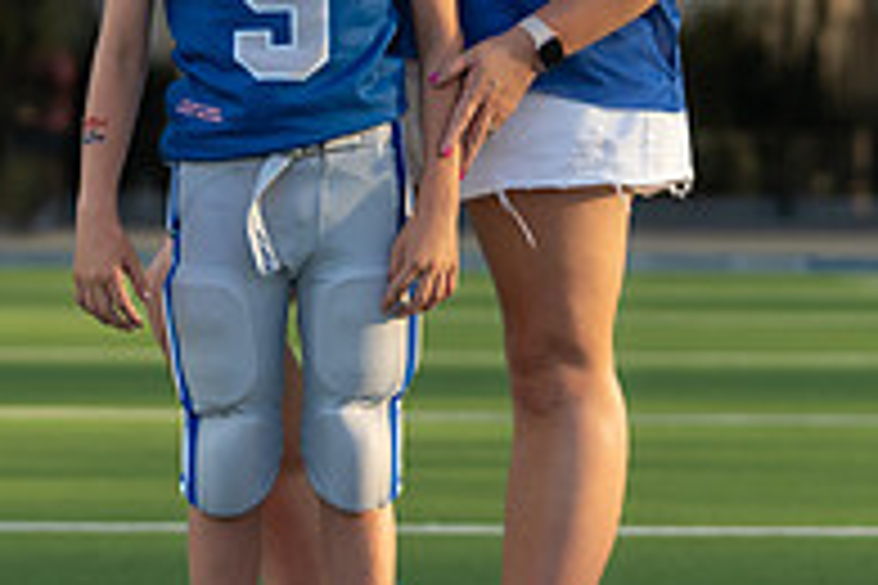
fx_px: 5804
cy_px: 43
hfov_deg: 8.7
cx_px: 396
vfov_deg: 5.8
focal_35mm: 238
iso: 100
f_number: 2.8
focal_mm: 78
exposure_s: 1/640
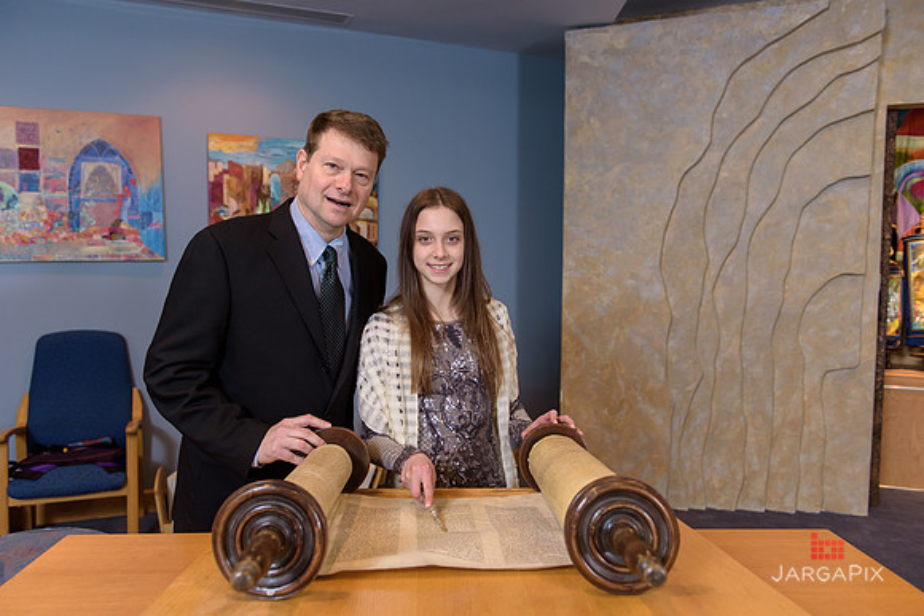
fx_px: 719
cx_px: 462
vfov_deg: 46.4
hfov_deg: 65.5
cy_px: 308
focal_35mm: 28
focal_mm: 28
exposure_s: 1/200
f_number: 3.2
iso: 800
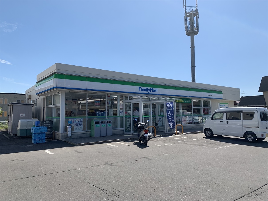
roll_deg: +0.5
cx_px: 134
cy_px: 100
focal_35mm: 26
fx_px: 201
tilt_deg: +3.6
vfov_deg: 53.0
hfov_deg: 67.3
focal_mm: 4.25
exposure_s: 1/2833
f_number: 1.8
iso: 25
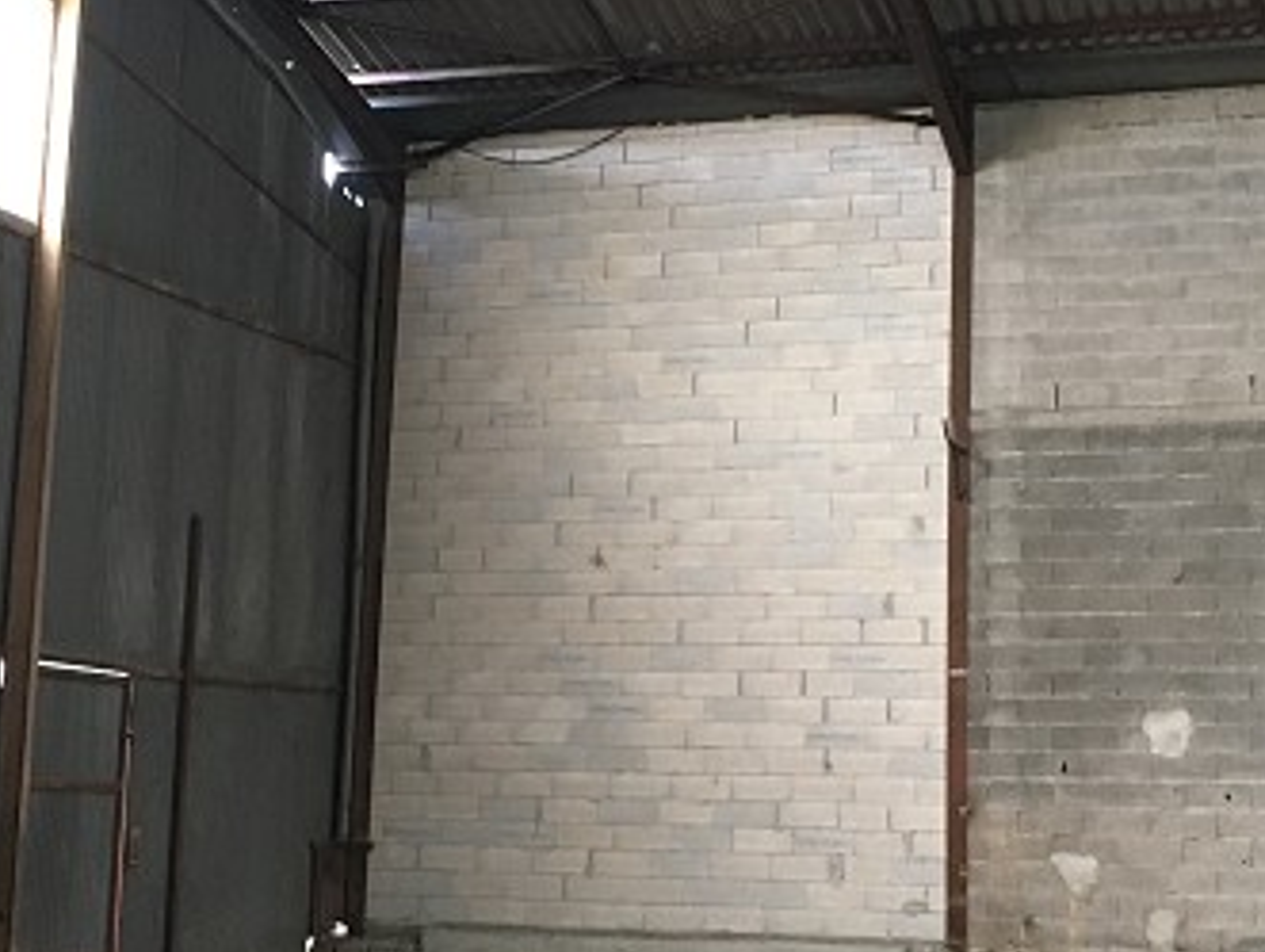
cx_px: 673
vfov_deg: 21.0
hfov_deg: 27.7
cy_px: 405
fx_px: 2561
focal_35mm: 70
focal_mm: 4.15
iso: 200
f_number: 2.2
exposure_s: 1/25
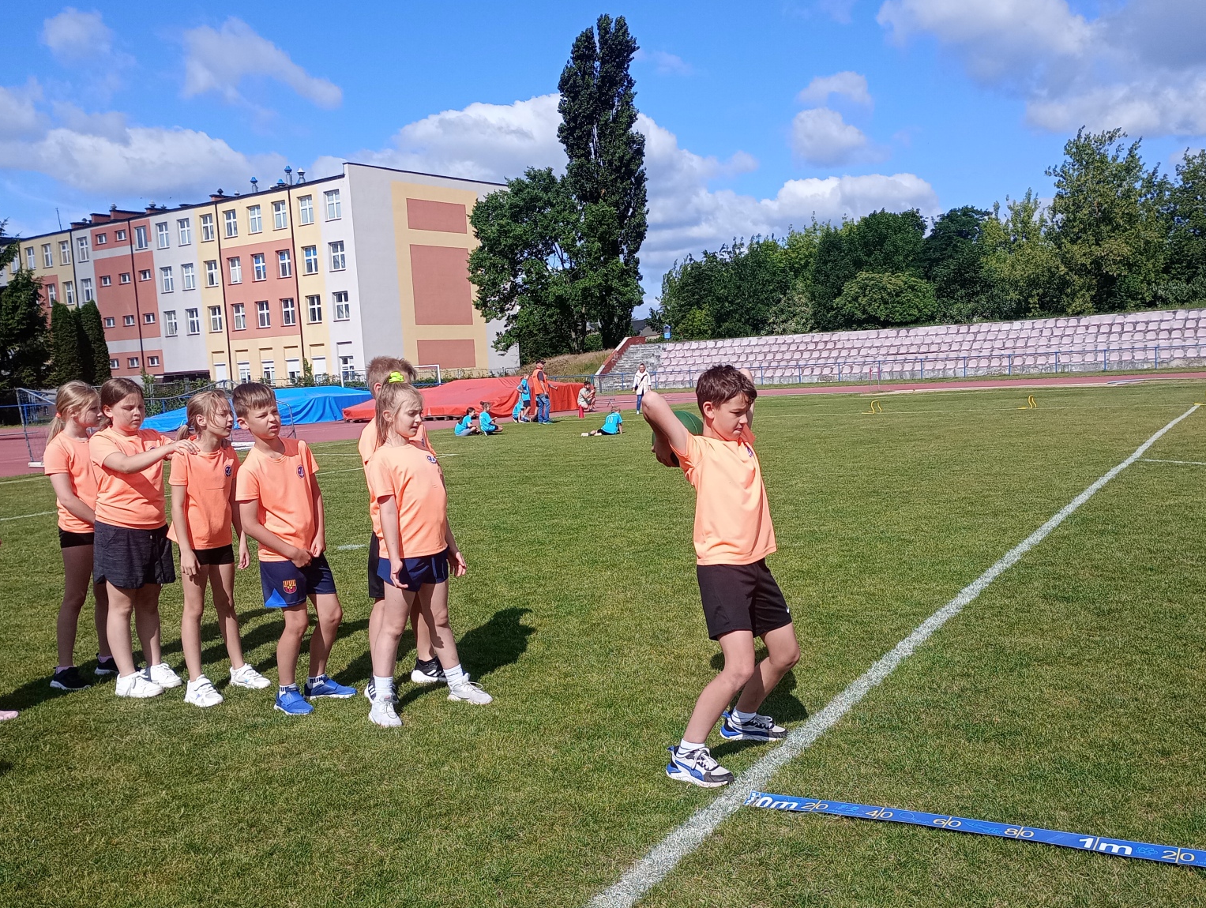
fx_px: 1151
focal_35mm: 33
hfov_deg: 55.2
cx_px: 638
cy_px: 491
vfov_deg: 43.0
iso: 103
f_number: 1.8
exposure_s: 1/997
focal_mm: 4.27
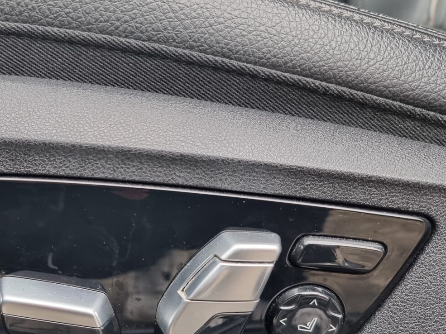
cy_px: 240
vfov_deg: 36.2
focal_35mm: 39
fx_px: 502
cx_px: 146
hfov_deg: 47.1
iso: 250
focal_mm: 6.7
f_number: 1.8
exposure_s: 1/40
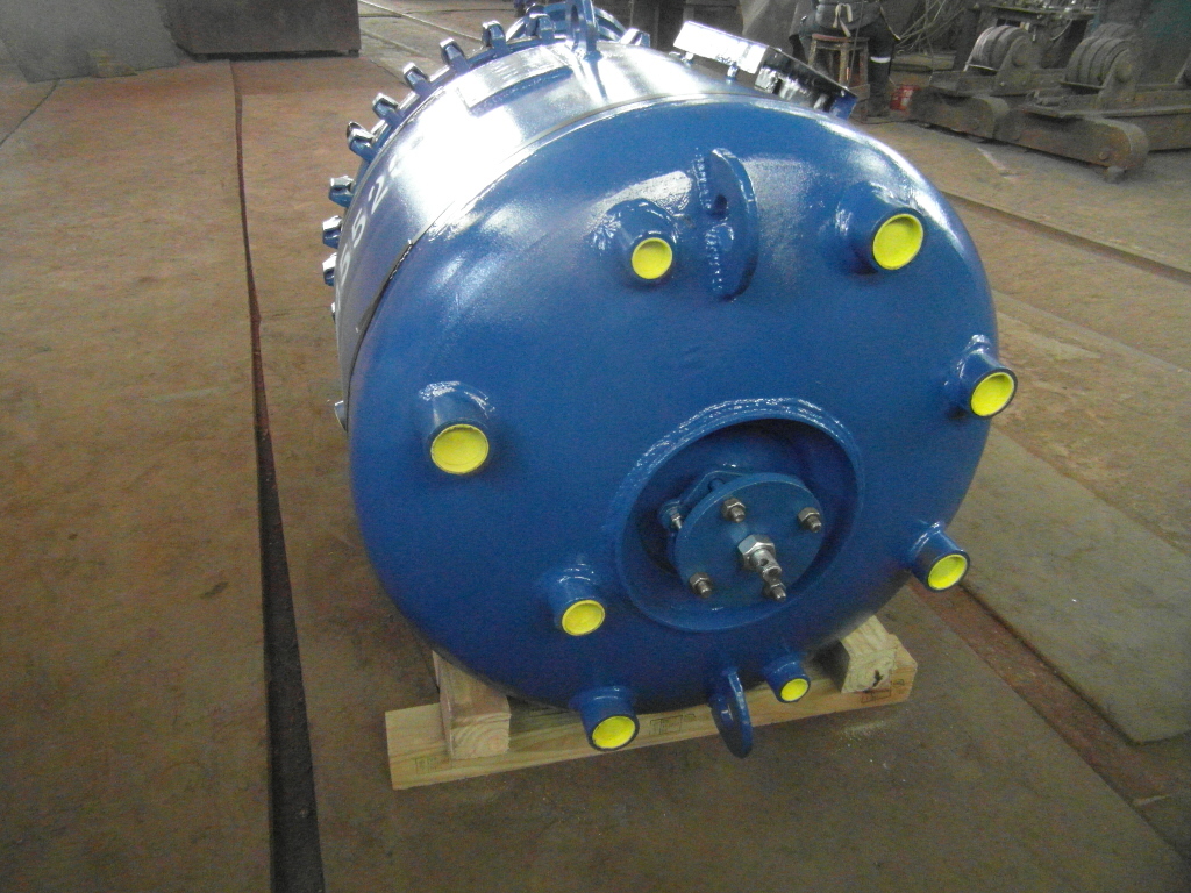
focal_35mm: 24
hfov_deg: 71.6
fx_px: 826
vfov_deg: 56.8
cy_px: 446
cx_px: 596
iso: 800
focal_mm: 4
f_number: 3.2
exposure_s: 1/15
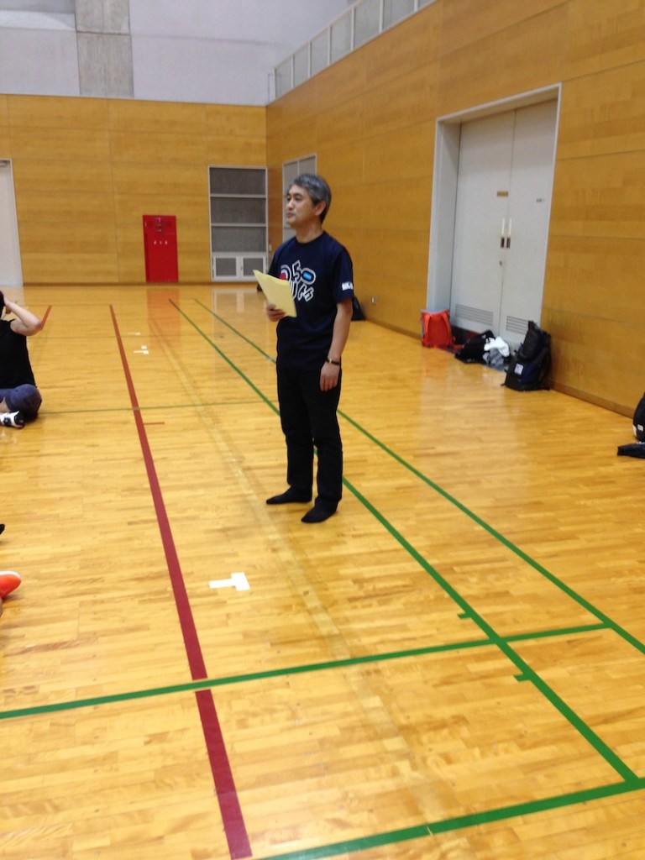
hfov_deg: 42.9
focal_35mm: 33
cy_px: 430
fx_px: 820
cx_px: 322
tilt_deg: -13.5
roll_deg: -0.9
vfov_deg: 55.4
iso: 64
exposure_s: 1/20
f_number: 2.4
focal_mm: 4.12
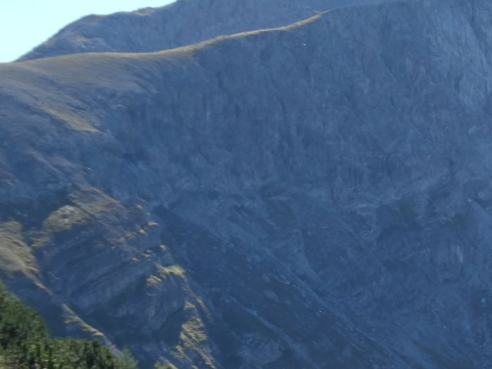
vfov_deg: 10.3
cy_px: 331
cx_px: 507
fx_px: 2032
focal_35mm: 143
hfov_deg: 13.6
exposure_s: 1/320
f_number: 4.1
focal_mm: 9
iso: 80
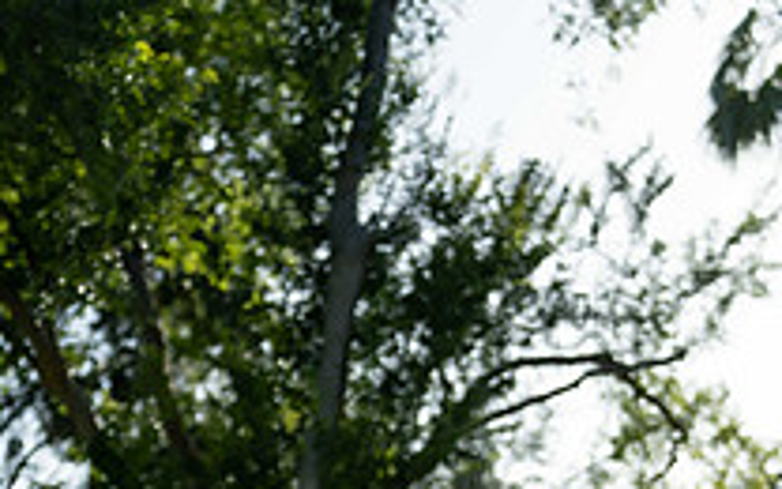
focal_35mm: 110
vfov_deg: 11.2
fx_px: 2344
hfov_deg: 18.9
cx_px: 444
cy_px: 843
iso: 160
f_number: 2.2
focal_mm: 50
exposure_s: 1/2500
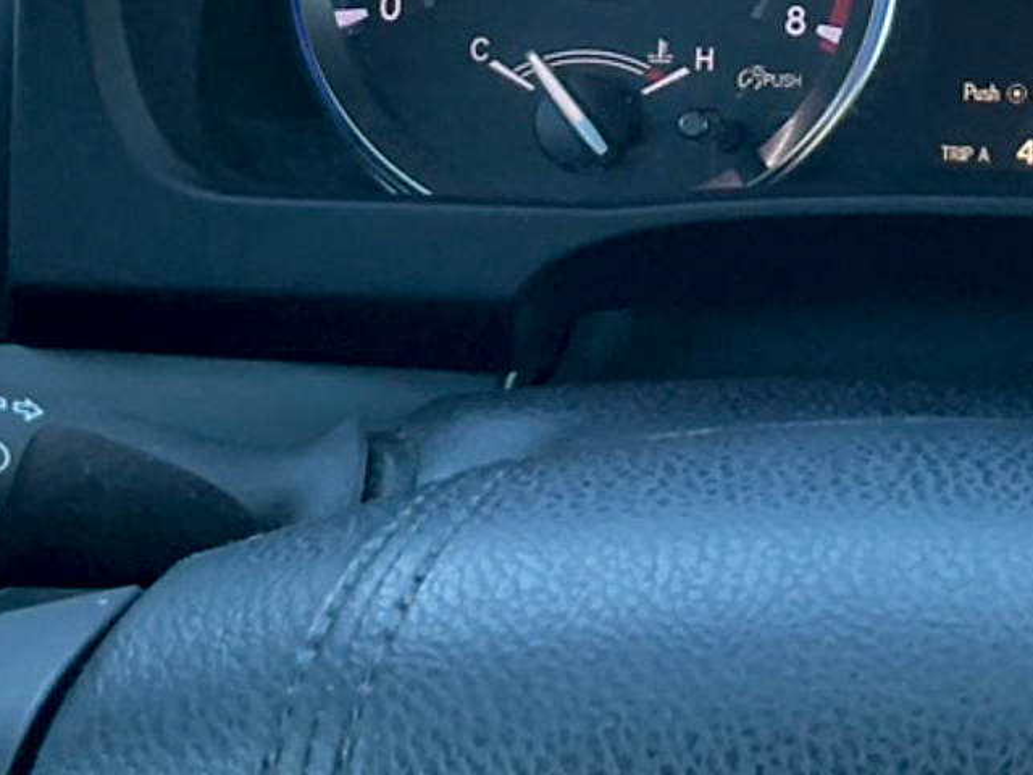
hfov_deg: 25.3
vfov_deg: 18.9
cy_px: -65
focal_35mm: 75
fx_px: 2238
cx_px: 889
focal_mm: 3
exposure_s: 1/120
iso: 100
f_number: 1.8
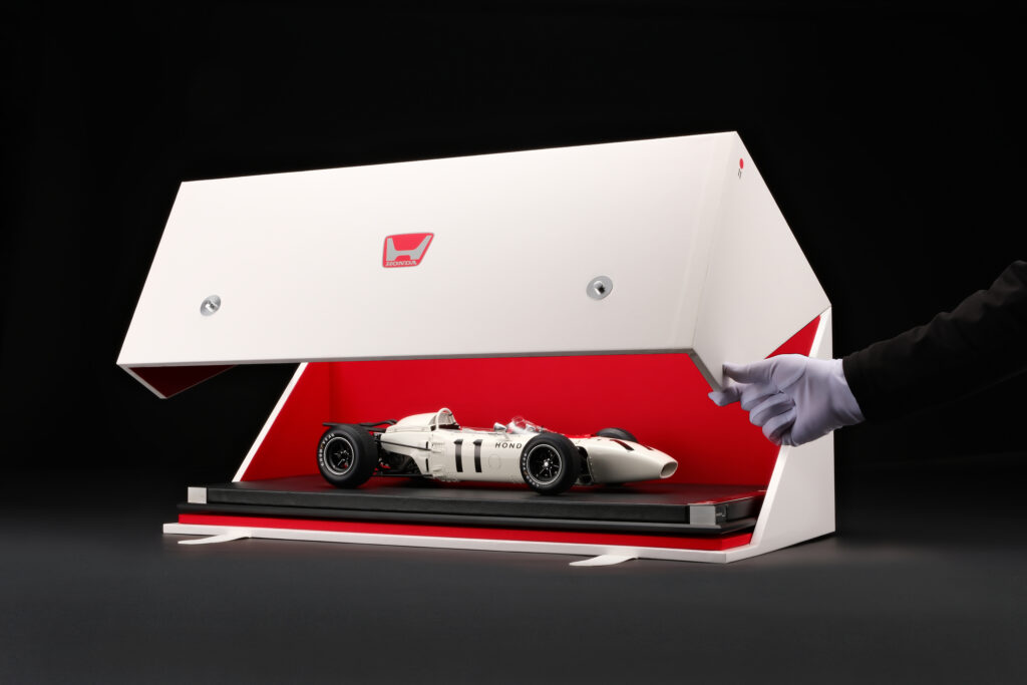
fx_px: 1569
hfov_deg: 36.2
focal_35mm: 55
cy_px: 342
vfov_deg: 24.6
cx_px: 514
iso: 200
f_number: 20
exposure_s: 1/160
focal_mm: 36.5
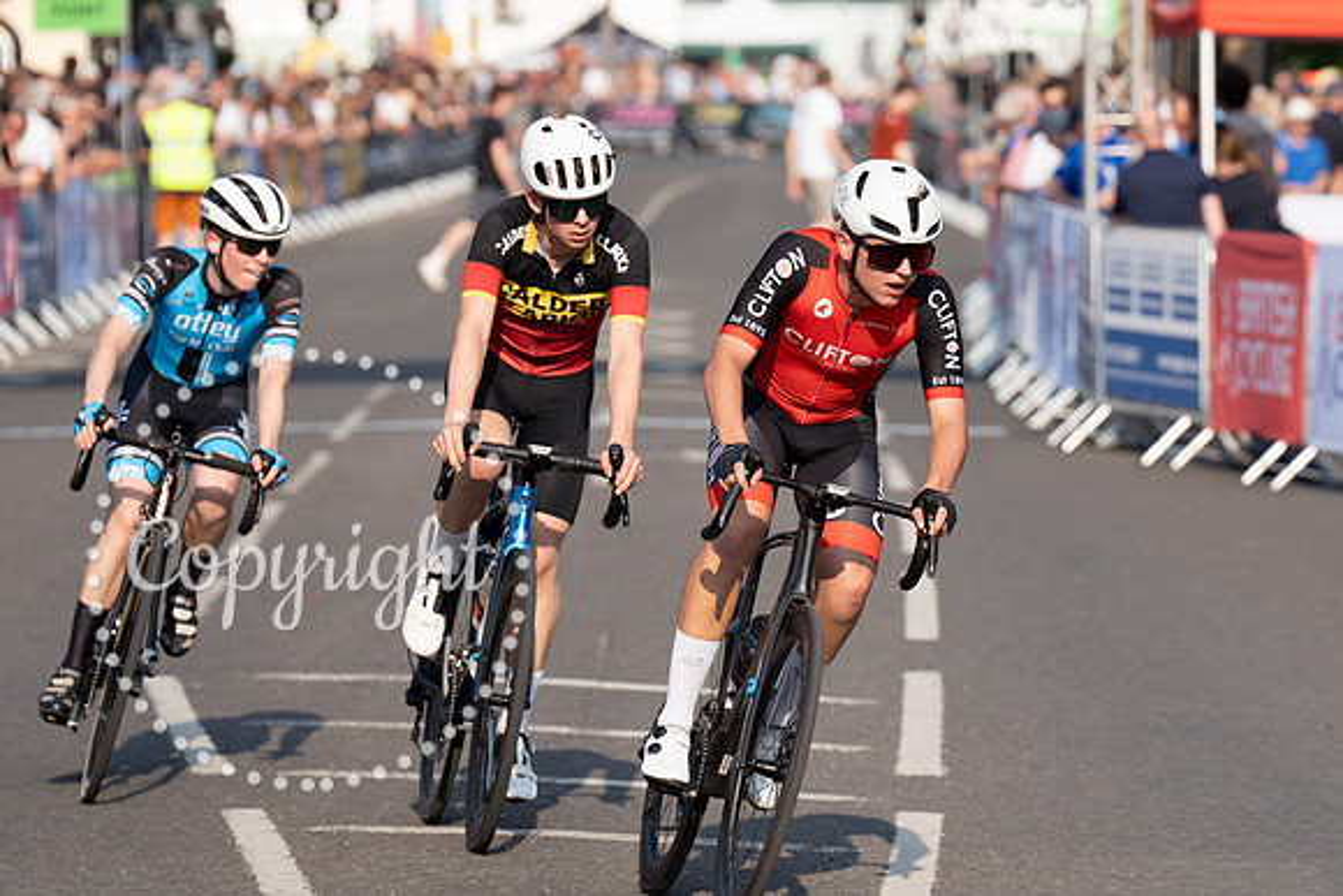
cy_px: 240
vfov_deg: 5.1
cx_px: 992
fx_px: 10046
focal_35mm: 269
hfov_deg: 7.6
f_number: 4.5
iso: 160
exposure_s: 1/1000
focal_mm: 182
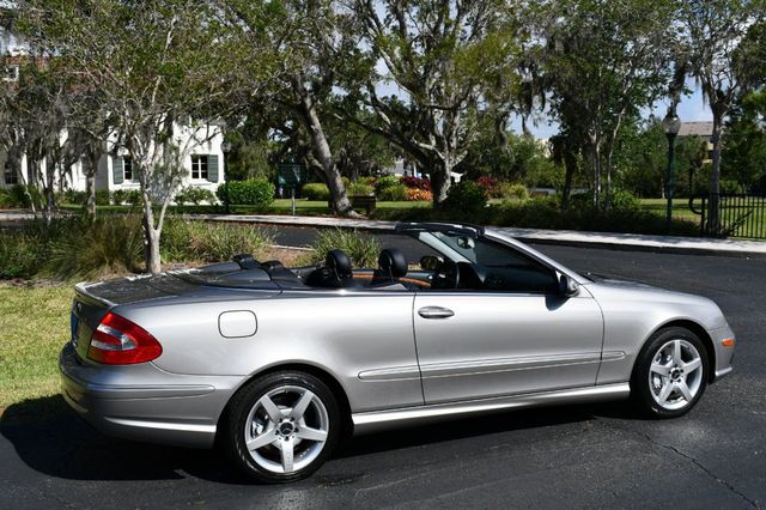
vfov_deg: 33.4
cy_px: 255
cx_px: 383
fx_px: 851
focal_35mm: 40
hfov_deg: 48.5
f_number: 9
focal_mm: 27
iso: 100
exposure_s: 1/400
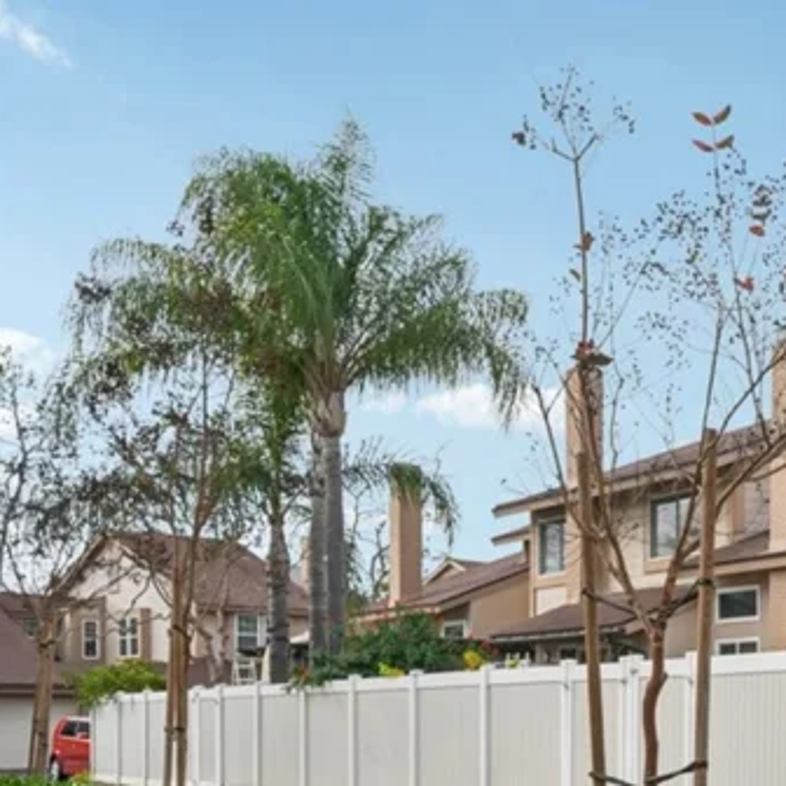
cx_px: 960
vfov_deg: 32.4
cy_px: 636
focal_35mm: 51
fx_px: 1310
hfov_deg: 28.7
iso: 50
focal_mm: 24
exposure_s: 1/160
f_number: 8
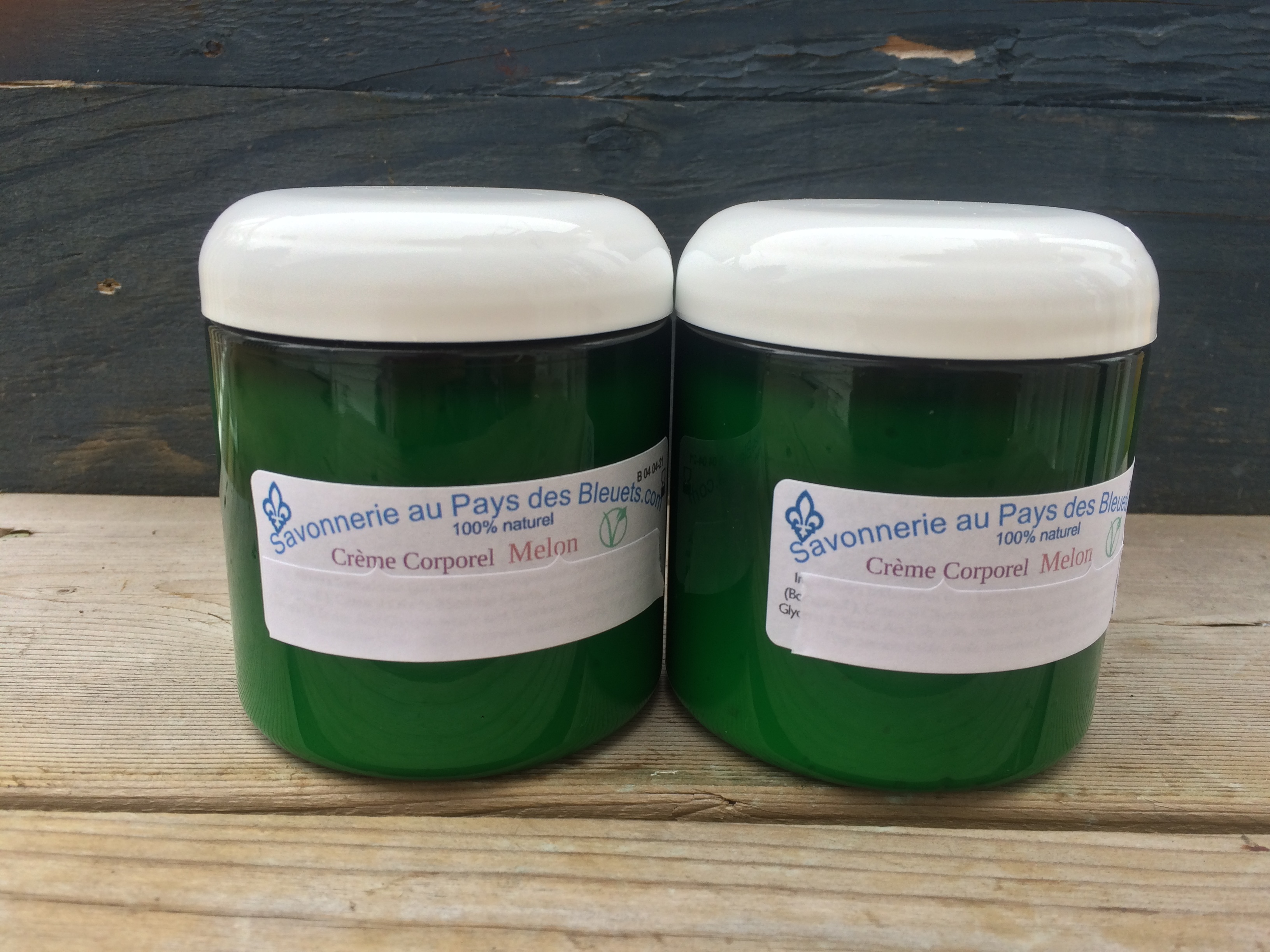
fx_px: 1064
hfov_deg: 61.7
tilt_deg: -22.0
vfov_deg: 48.2
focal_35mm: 29
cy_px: 476
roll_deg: -1.9
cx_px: 635
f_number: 2.2
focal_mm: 4.15
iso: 32
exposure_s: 1/120
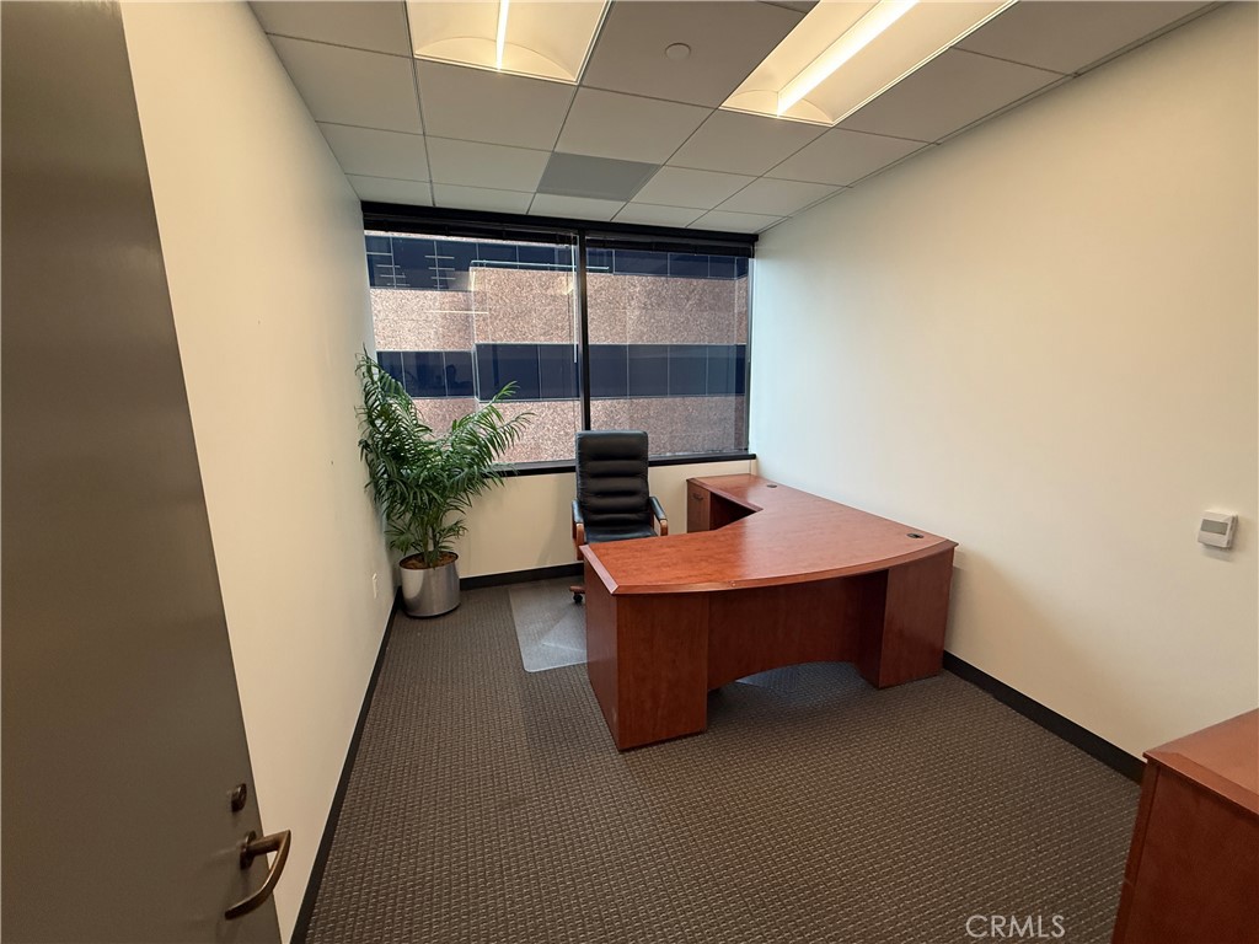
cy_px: 472
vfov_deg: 85.7
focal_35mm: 14
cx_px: 630
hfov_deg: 102.1
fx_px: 509
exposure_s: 1/120
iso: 250
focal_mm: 2.22
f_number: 2.2
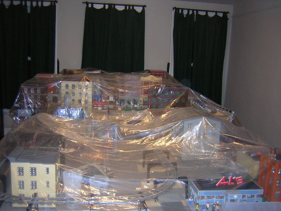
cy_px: 106
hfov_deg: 51.4
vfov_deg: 39.7
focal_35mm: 36
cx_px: 140
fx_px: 292
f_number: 2.6
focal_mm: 4.7
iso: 258
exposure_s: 1/60.1
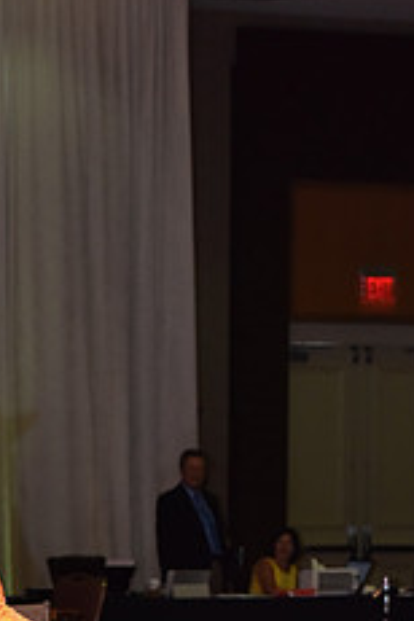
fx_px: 4243
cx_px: 112
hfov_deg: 5.6
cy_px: 742
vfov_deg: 8.3
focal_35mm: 246
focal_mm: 98
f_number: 6.3
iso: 1600
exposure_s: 1/250
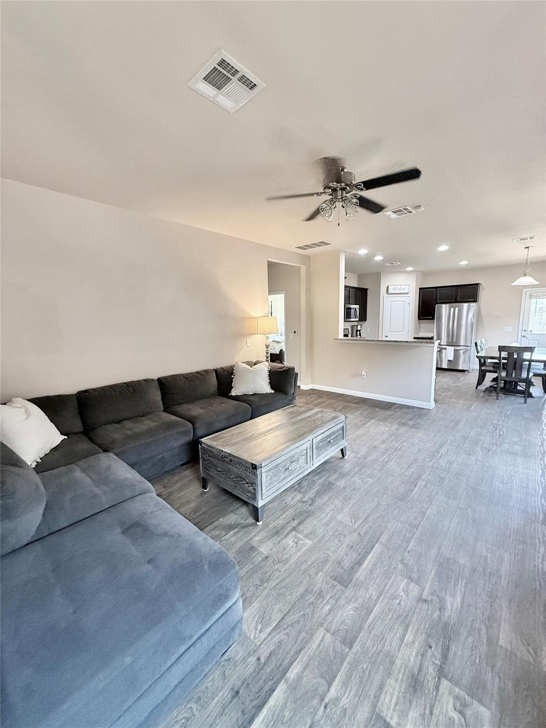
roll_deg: +1.3
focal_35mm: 14
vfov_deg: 102.1
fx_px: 294
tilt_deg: -6.5
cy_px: 364
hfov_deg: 85.7
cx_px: 273
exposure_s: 1/60
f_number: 2.2
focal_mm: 2.22
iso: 400
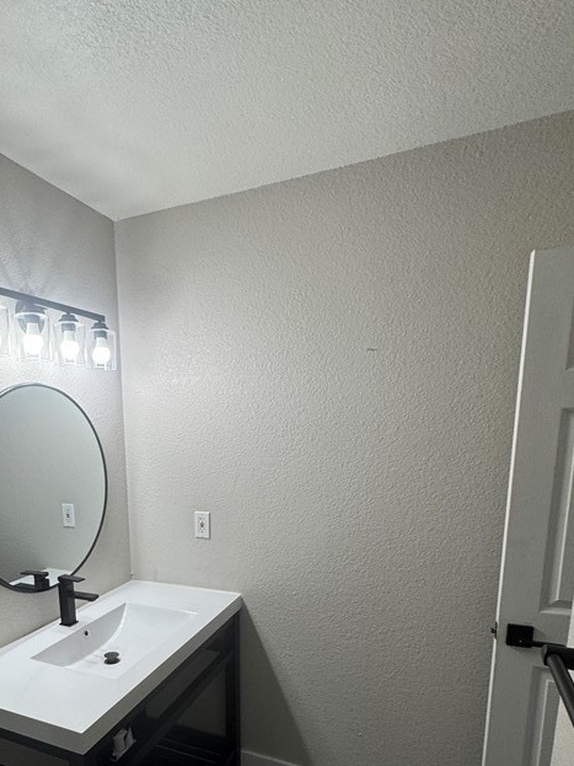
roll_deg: +1.1
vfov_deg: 71.3
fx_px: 509
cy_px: 524
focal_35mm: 23
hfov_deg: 57.5
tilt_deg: -10.9
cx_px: 189
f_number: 2.2
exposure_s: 1/120
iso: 100
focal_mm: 2.22
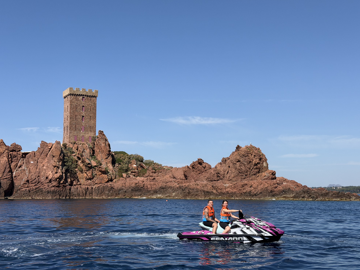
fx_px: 510
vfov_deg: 29.7
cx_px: 182
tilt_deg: +5.4
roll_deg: +0.4
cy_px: 132
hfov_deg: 38.9
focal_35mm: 49
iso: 64
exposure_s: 1/6536
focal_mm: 6.76
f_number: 1.78
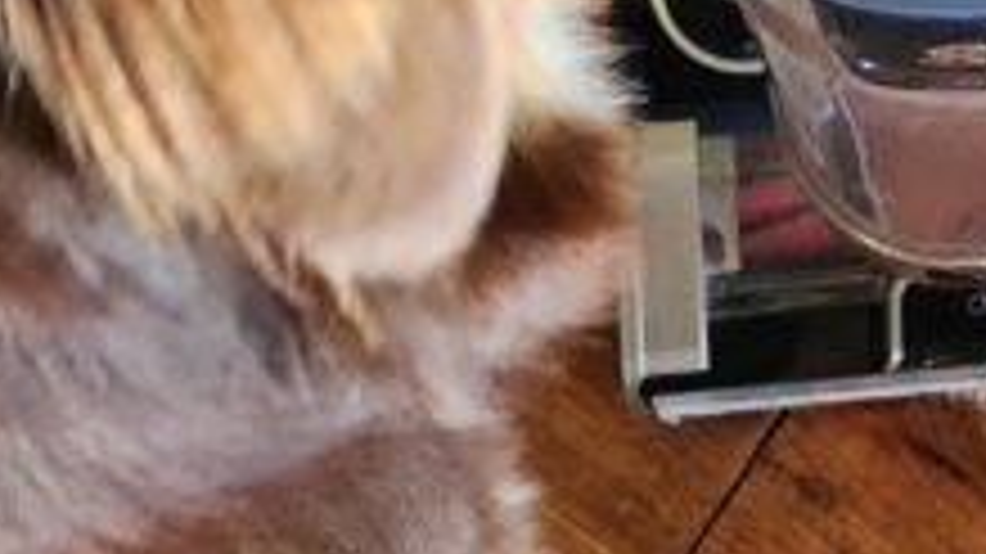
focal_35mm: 117
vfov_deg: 9.1
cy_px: -883
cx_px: 1117
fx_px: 3058
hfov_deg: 17.6
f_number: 1.8
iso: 400
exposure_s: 1/120
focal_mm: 5.4
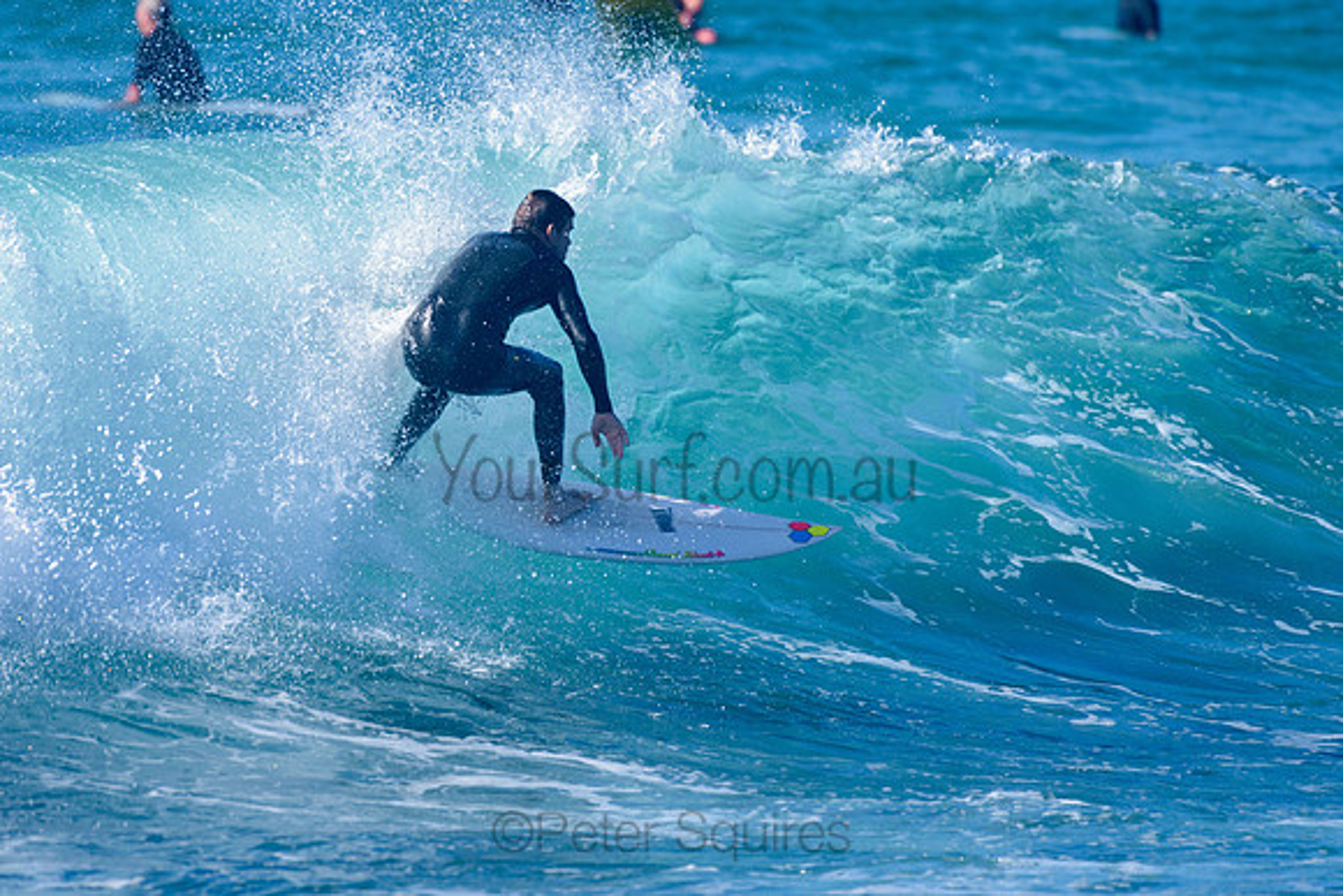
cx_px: 520
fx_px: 22865
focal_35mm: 613
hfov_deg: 3.4
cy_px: 347
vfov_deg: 2.2
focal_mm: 500
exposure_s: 1/2000
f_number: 5.6
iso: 220
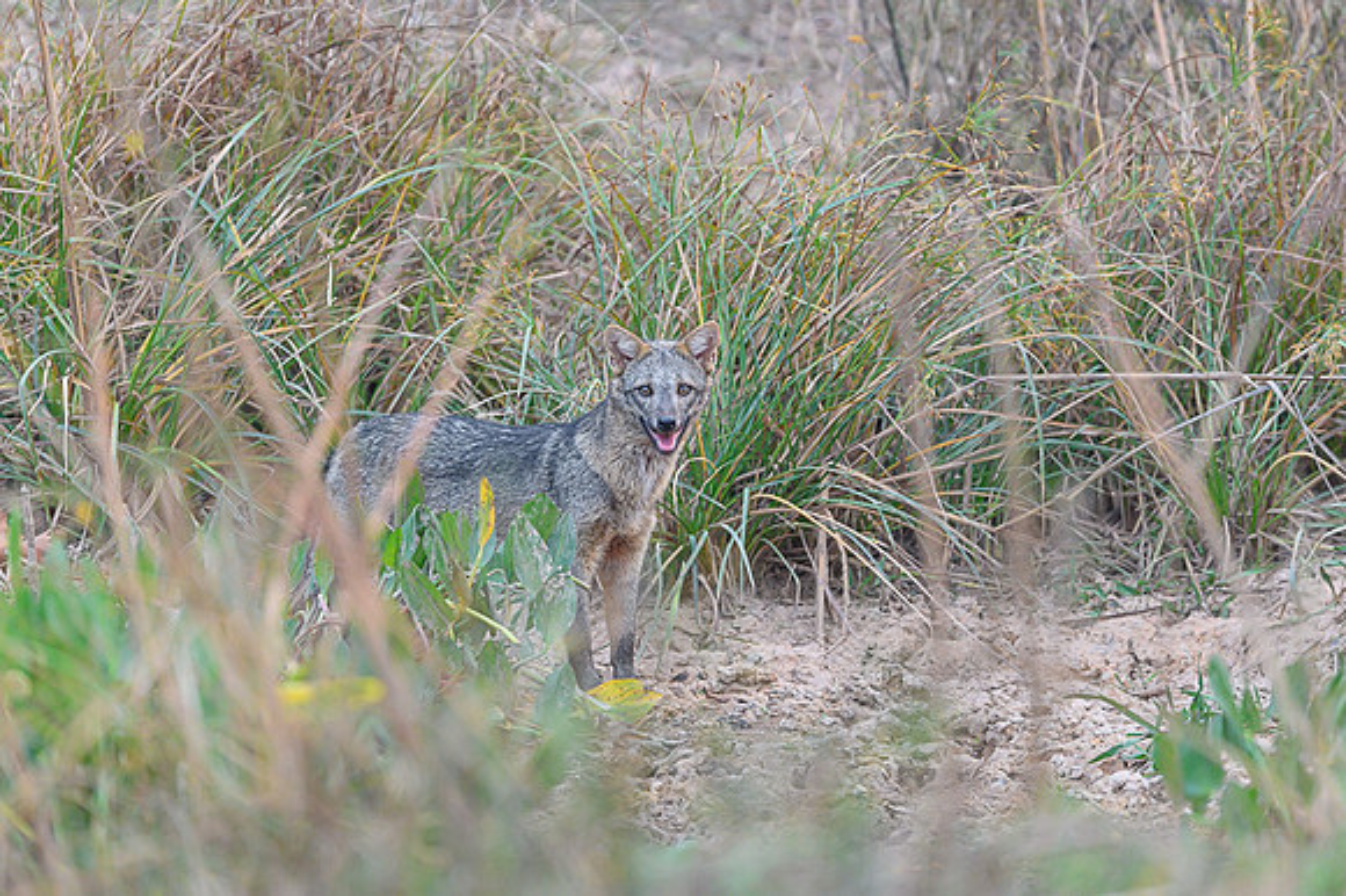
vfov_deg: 2.2
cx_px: 674
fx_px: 23153
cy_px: 423
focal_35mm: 620
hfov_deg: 3.3
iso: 1600
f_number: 4
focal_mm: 500
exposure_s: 1/160
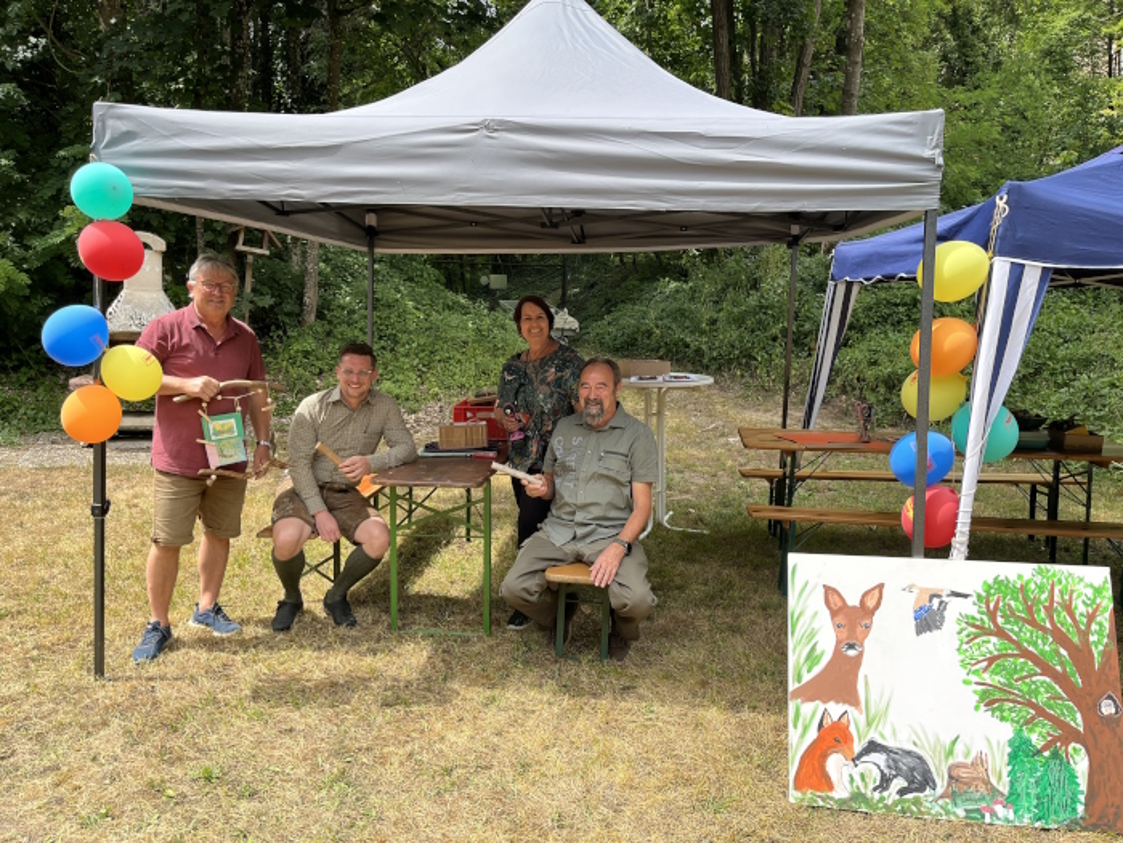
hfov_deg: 67.3
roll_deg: -2.1
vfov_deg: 53.1
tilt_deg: -6.4
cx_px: 562
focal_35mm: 26
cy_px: 422
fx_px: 843
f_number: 1.6
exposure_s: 1/967
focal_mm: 5.1
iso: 50
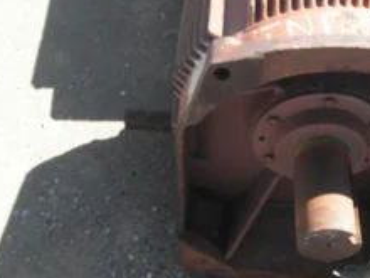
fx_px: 545
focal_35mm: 51
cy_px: 126
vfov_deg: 28.5
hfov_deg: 37.4
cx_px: 205
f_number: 3
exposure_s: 1/250
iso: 64
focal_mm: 5
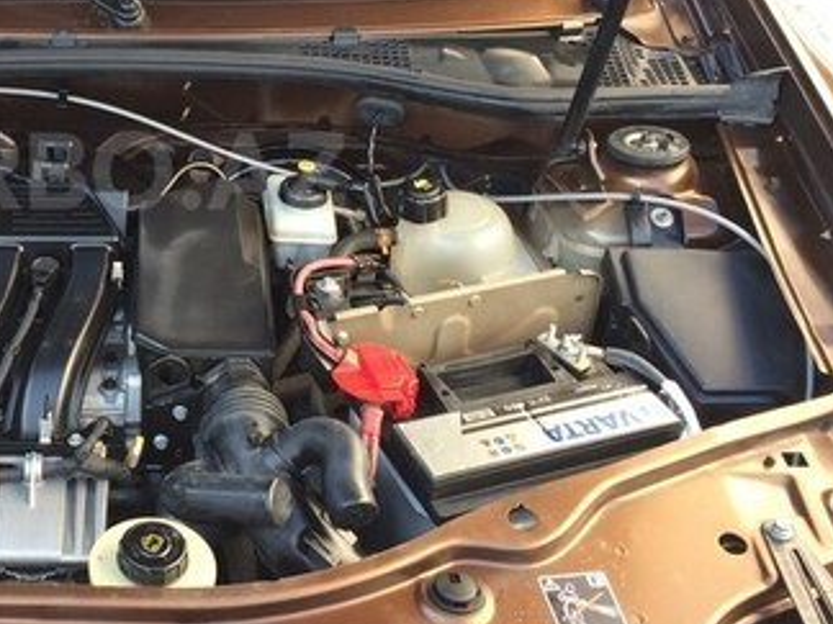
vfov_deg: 24.6
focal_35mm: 59
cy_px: 171
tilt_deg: -28.9
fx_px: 1420
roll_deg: +0.1
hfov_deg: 31.2
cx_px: 82
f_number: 2.2
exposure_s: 1/102
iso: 32
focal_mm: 4.15
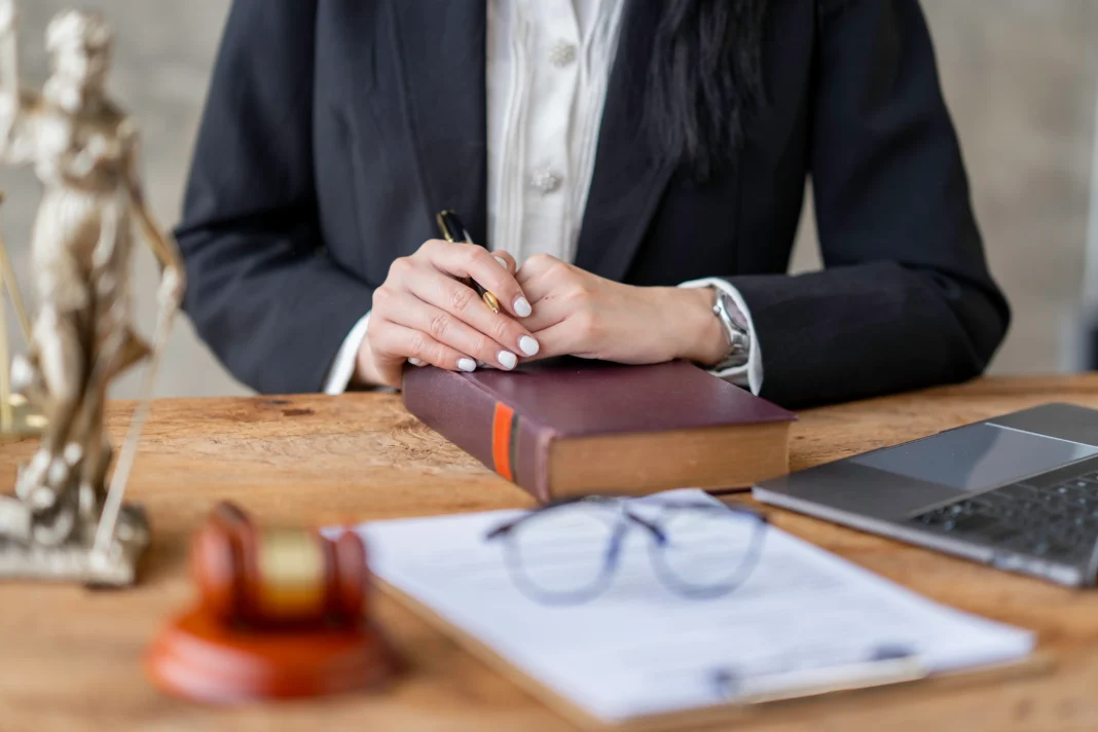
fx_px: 2592
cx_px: 549
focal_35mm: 85
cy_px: 366
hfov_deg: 23.9
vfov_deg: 16.1
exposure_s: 1/250
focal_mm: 85
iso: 160
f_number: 1.6
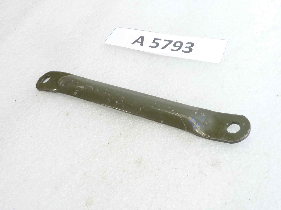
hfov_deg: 49.0
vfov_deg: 37.7
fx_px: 308
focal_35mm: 38
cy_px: 105
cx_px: 140
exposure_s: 1/13
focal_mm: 4.4
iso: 80
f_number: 3.3
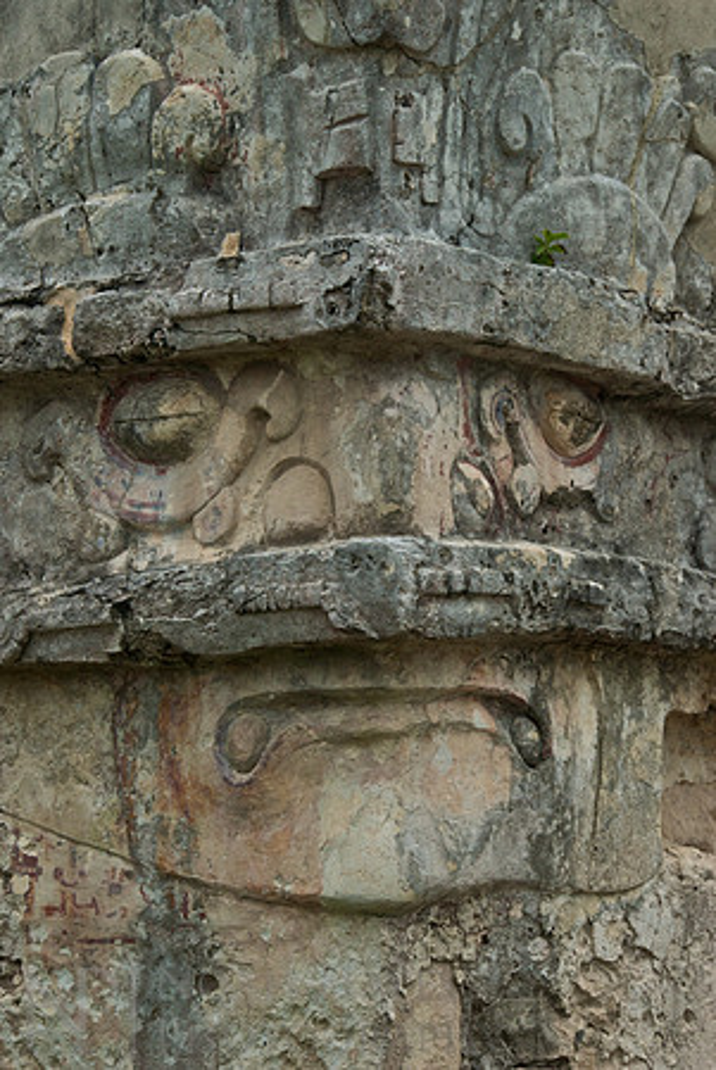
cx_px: 358
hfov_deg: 11.4
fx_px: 3571
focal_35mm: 120
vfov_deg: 17.0
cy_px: 535
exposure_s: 1/100
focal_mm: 80
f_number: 13
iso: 400
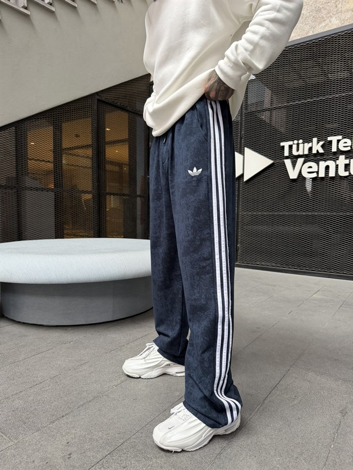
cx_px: 176
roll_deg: -0.8
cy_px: 235
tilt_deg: -4.1
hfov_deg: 56.8
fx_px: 326
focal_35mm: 24
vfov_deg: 71.6
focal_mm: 6.76
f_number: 1.78
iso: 200
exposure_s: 1/74
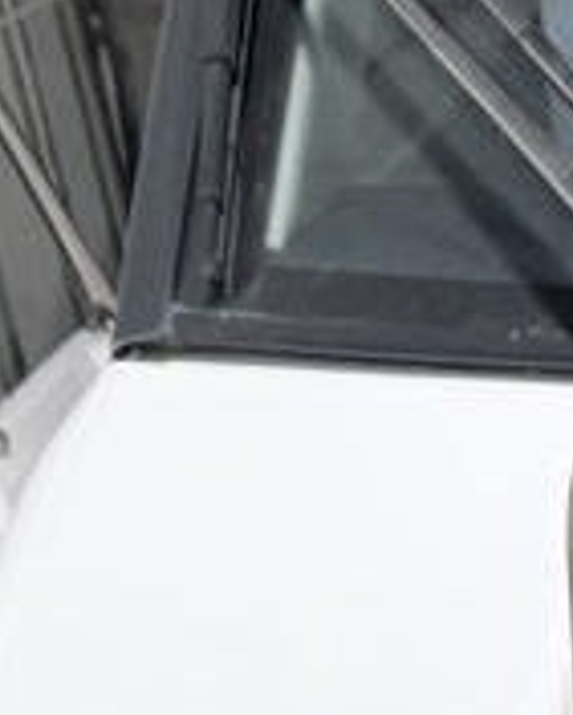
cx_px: 2134
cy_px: 2393
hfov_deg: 6.2
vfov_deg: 7.5
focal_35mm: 213
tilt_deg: -35.5
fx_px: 4511
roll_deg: +0.7
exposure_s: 1/120
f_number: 1.78
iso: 64
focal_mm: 6.76
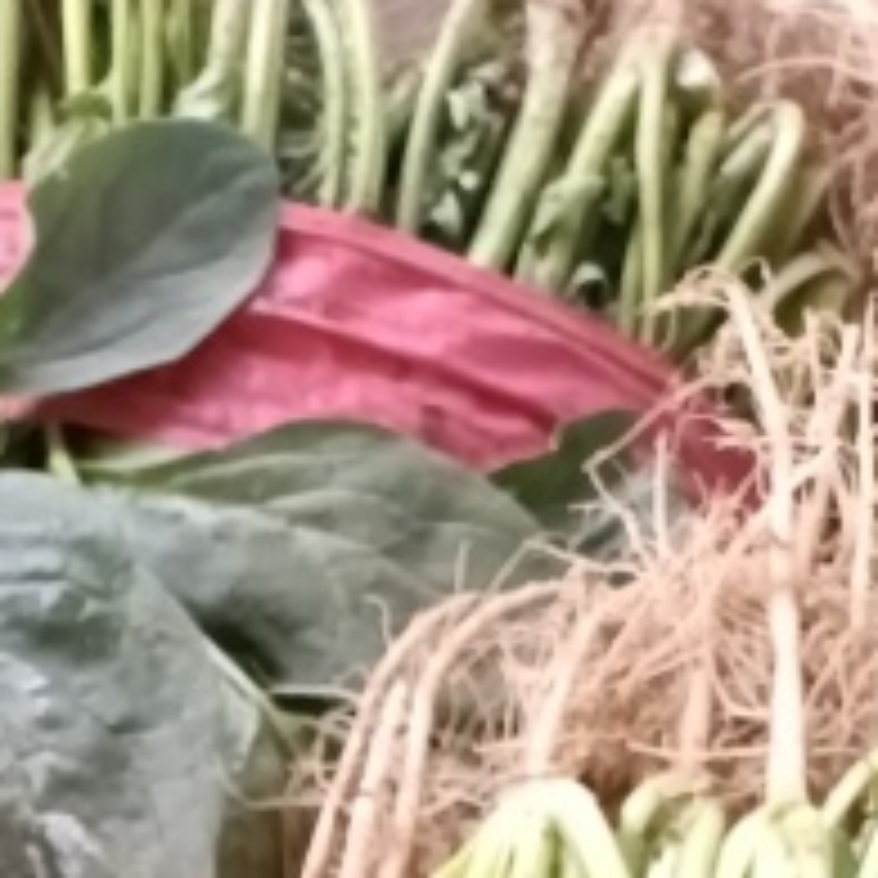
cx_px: -455
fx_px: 3616
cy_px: 2267
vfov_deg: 11.1
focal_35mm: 126
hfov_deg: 13.1
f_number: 1.8
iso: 792
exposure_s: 1/120
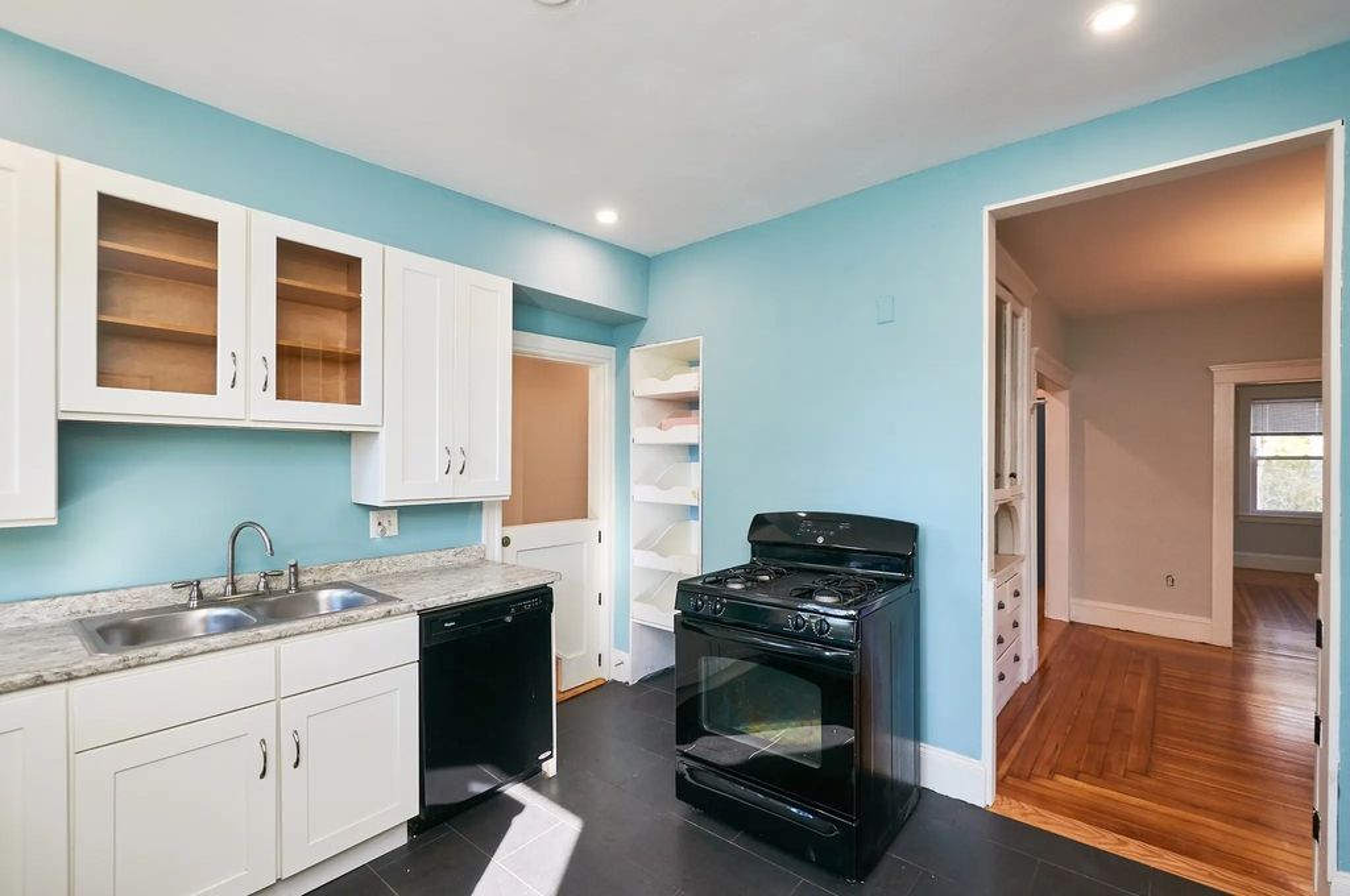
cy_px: 448
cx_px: 675
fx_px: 562
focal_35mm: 15
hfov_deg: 100.5
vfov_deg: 77.2
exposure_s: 1/60
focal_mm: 10
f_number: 5.6
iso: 400
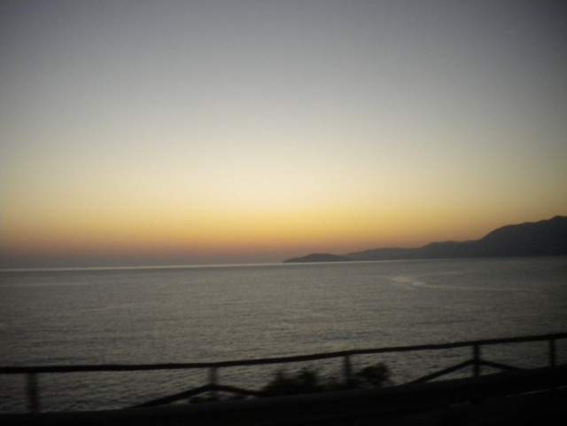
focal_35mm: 35
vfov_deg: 40.7
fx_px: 573
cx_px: 284
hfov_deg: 52.6
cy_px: 213
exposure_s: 1/181
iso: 400
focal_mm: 6.3
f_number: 3.1
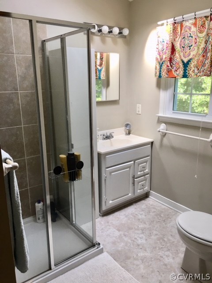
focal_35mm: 29
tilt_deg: -14.1
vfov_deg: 61.7
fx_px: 237
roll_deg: +0.0
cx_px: 106
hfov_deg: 48.2
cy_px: 142
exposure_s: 1/40
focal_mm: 4.15
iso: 25
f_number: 2.2
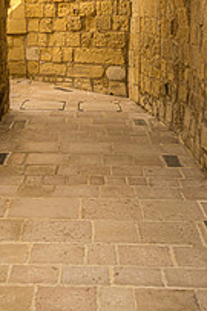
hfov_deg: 22.6
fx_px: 518
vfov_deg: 32.5
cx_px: 95
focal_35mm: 60
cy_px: 60
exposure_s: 1/320
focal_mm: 18
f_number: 5.6
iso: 400
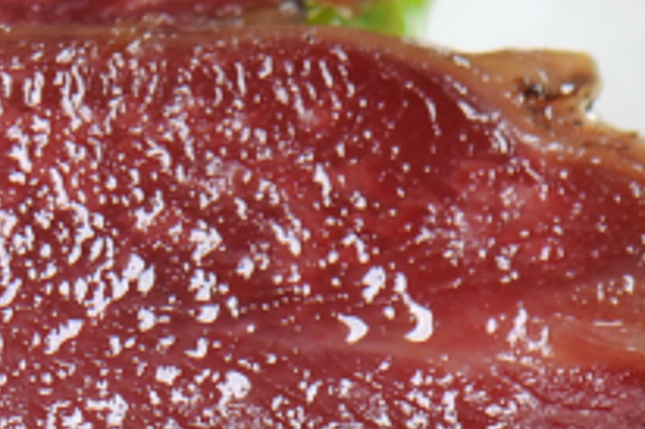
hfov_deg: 2.6
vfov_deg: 1.8
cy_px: 175
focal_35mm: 781
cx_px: -523
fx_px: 13990
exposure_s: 1/160
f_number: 6.3
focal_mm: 105
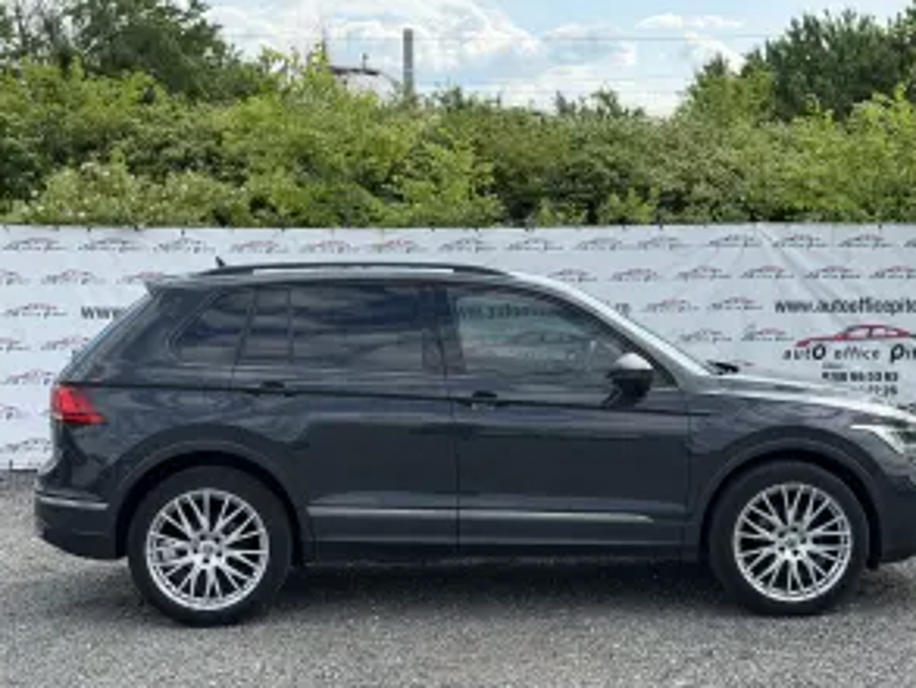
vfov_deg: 24.8
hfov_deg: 32.6
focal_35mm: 59
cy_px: 375
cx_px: 522
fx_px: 1562
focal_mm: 6.76
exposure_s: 1/2088
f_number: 1.78
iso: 100
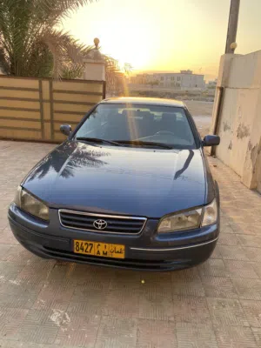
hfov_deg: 53.1
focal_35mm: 26
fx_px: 261
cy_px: 174
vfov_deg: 67.3
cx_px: 130
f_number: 1.8
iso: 32
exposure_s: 1/231
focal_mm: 4.25
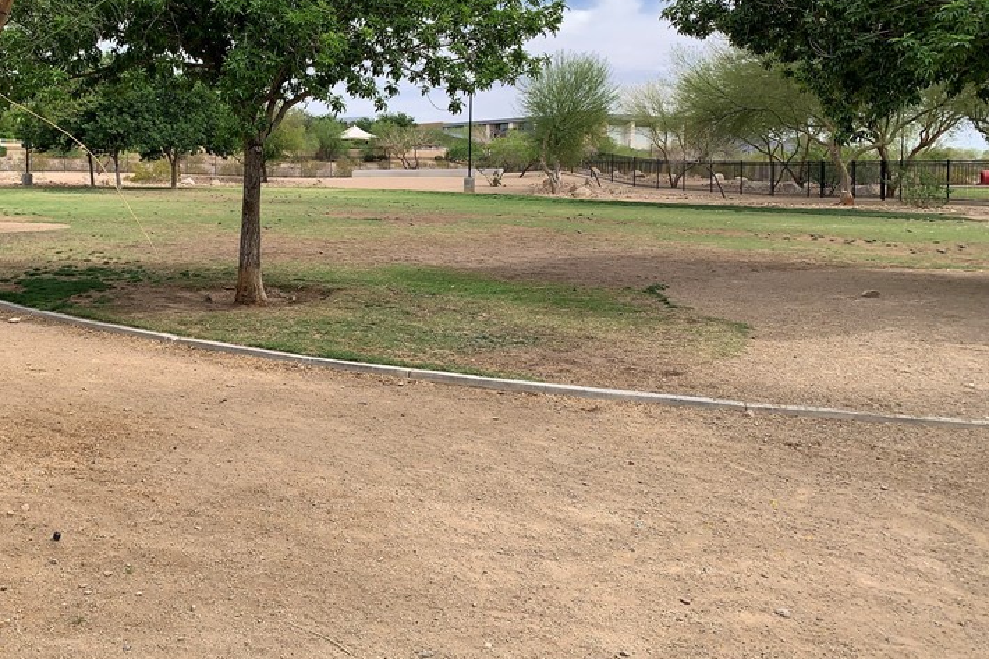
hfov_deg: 48.4
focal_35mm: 39
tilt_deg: -2.1
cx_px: 301
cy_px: 227
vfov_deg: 33.9
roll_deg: -0.4
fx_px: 1071
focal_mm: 4.25
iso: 25
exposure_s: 1/1468
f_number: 1.8
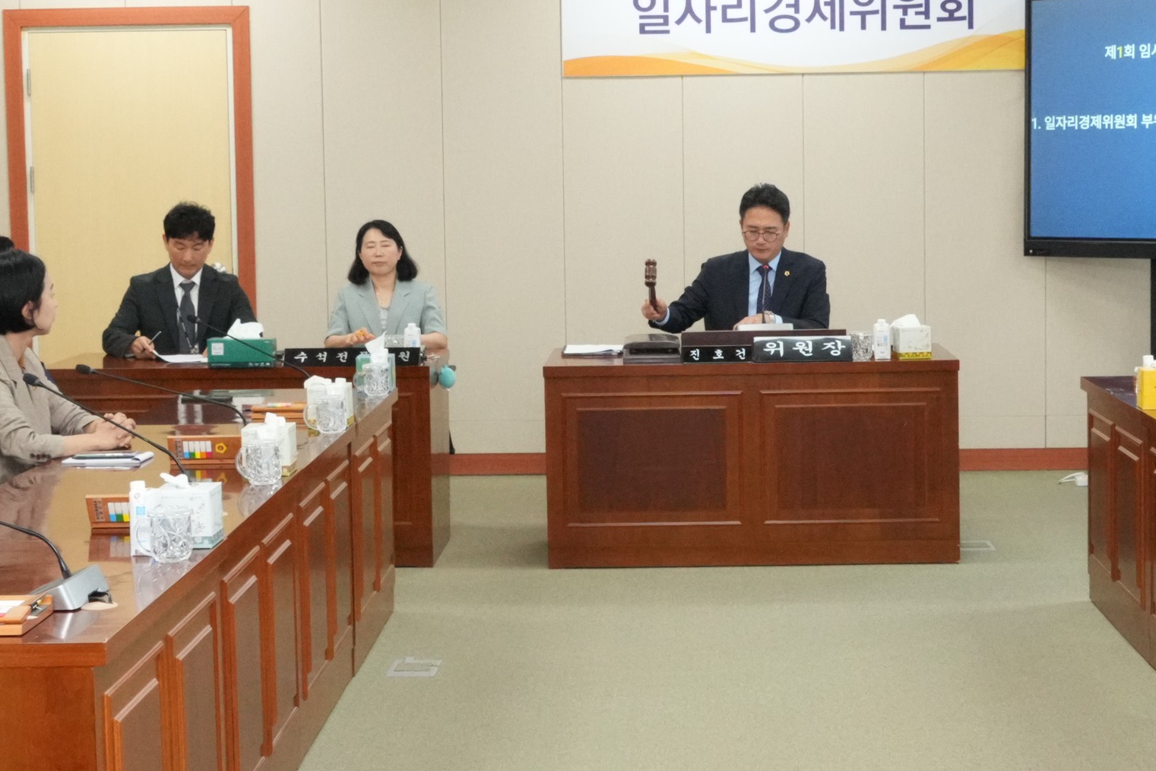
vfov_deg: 19.2
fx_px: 2280
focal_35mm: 71
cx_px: 612
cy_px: 332
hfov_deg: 28.4
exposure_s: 1/200
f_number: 7.1
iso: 6400
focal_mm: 24
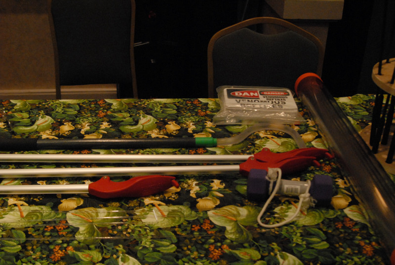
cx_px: 198
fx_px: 462
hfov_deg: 46.3
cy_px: 132
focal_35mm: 42
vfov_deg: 32.0
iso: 1600
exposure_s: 1/90
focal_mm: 28
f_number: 5
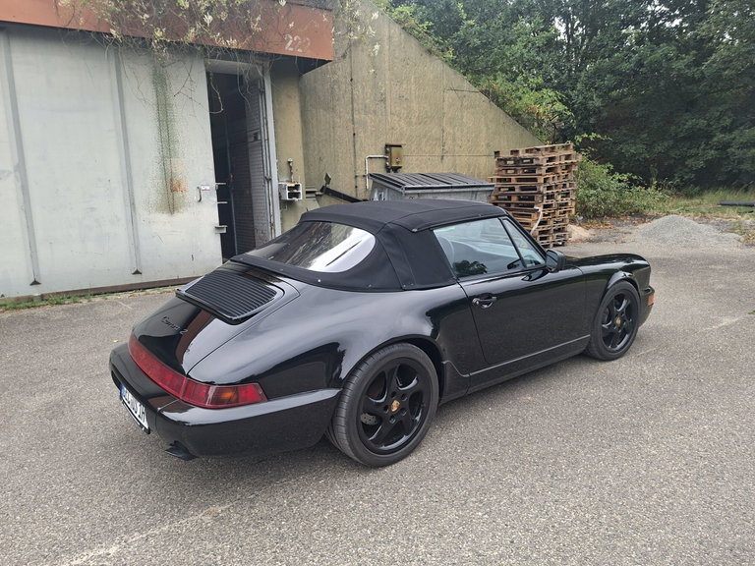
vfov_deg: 58.9
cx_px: 378
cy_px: 283
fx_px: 502
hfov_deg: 73.9
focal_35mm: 23
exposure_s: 1/127
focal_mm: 5.54
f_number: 1.8
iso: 50
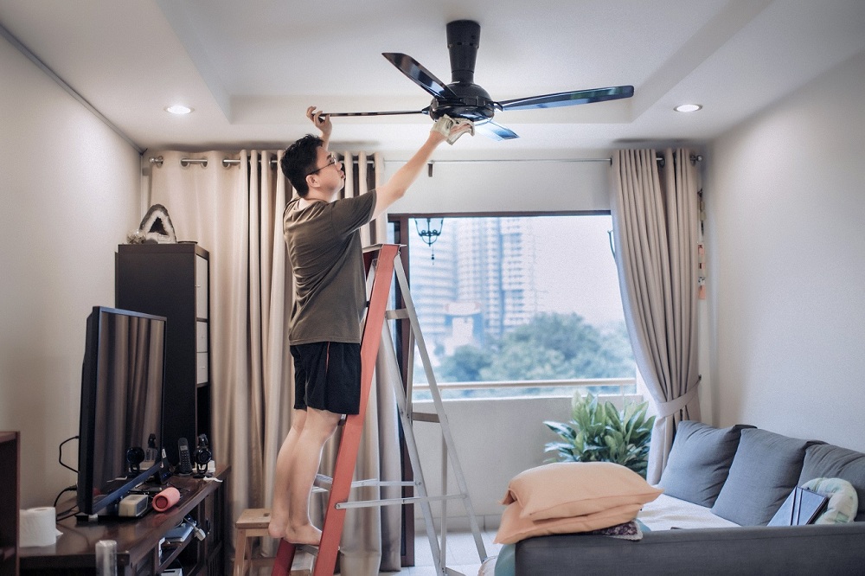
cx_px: 432
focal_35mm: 35
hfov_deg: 54.5
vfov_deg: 37.8
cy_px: 288
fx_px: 841
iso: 500
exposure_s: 1/100
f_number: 1.4
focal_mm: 35
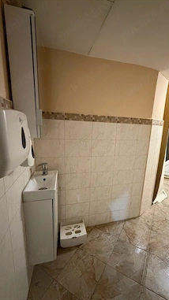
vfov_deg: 99.4
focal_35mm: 16
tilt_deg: -11.6
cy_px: 153
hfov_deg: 66.5
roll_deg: -2.8
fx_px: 128
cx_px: 100
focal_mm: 2.22
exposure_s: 1/50
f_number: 2.2
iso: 1000
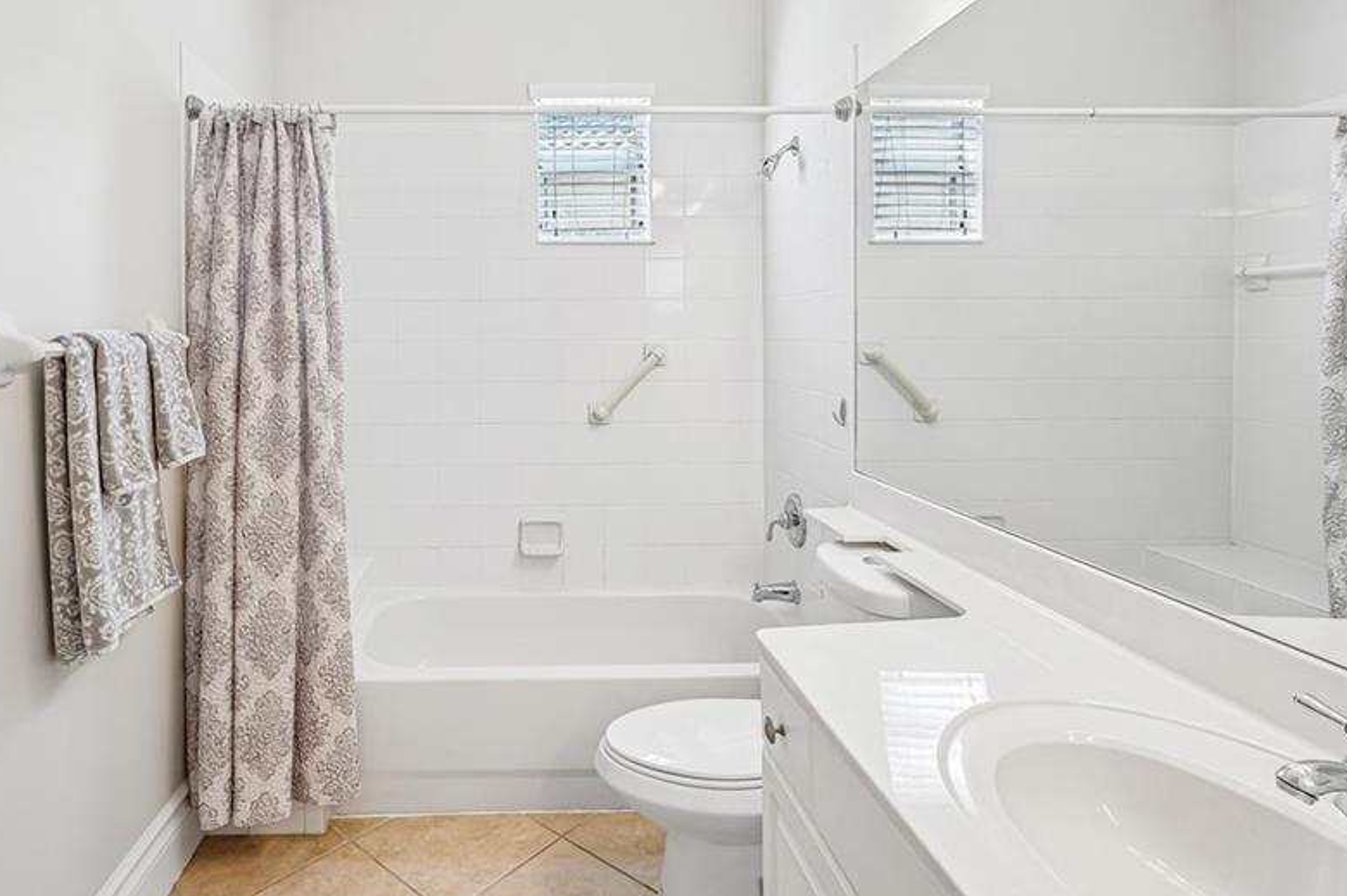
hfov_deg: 80.1
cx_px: 528
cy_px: 339
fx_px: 785
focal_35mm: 21
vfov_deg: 58.7
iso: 400
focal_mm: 16
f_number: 8
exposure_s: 1/30
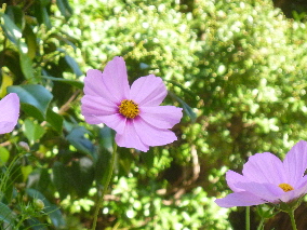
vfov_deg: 10.5
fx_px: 1250
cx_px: 54
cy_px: 140
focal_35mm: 141
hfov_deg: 13.9
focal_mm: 14.3
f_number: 4.6
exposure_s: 1/200
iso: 320
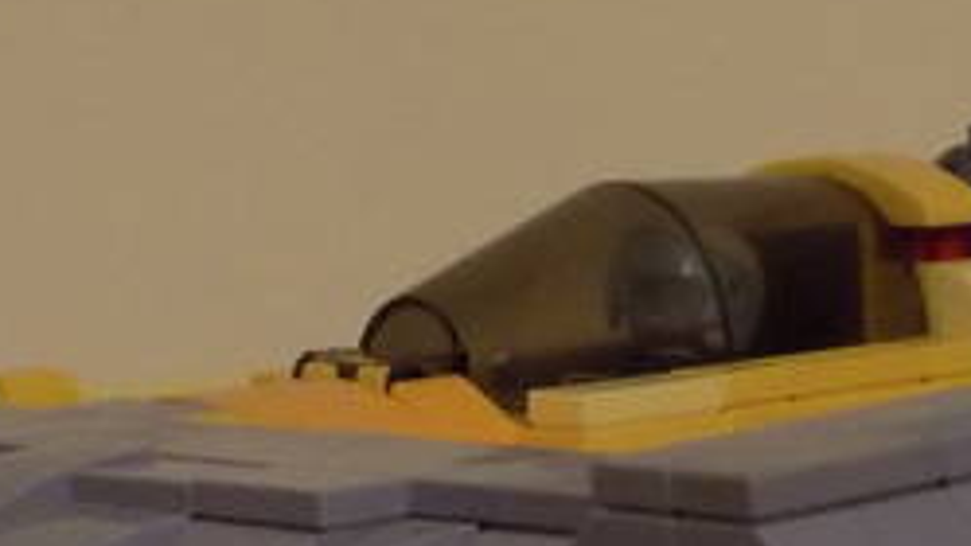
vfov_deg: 6.7
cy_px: 509
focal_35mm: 181
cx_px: 523
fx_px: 4660
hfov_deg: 11.9
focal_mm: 8.1
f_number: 3.7
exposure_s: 1/13
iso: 400
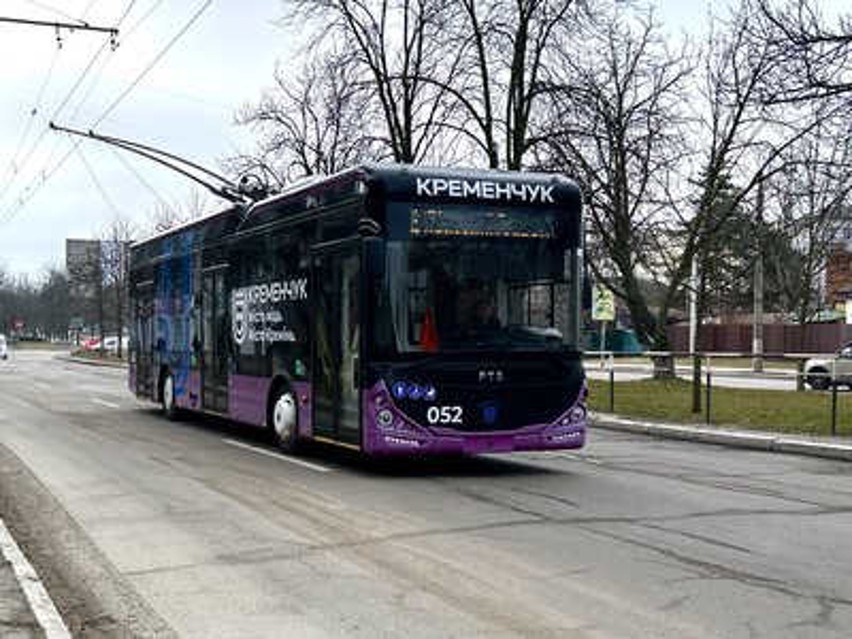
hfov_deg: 67.3
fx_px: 640
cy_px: 320
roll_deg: -0.1
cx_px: 426
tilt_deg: -2.8
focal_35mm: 26
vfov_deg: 53.1
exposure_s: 1/1553
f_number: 1.5
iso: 50
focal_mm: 5.7
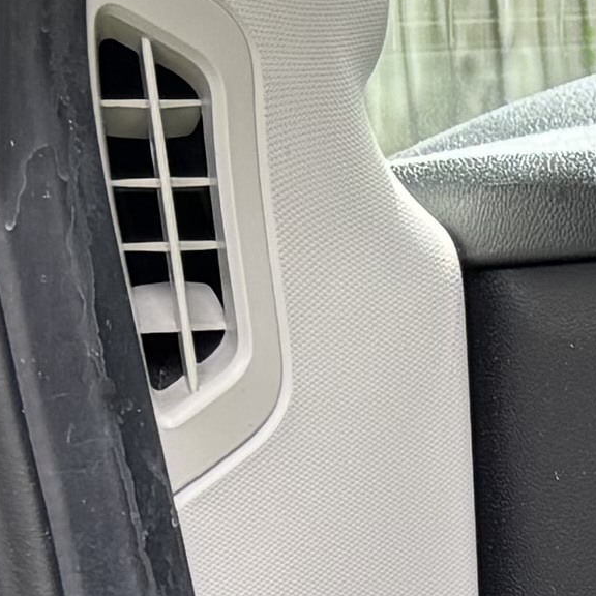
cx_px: 2065
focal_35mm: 228
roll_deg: -2.2
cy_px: 1315
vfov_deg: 7.3
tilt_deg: -21.6
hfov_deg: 6.6
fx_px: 4441
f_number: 1.6
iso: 32
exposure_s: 1/130
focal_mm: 5.96
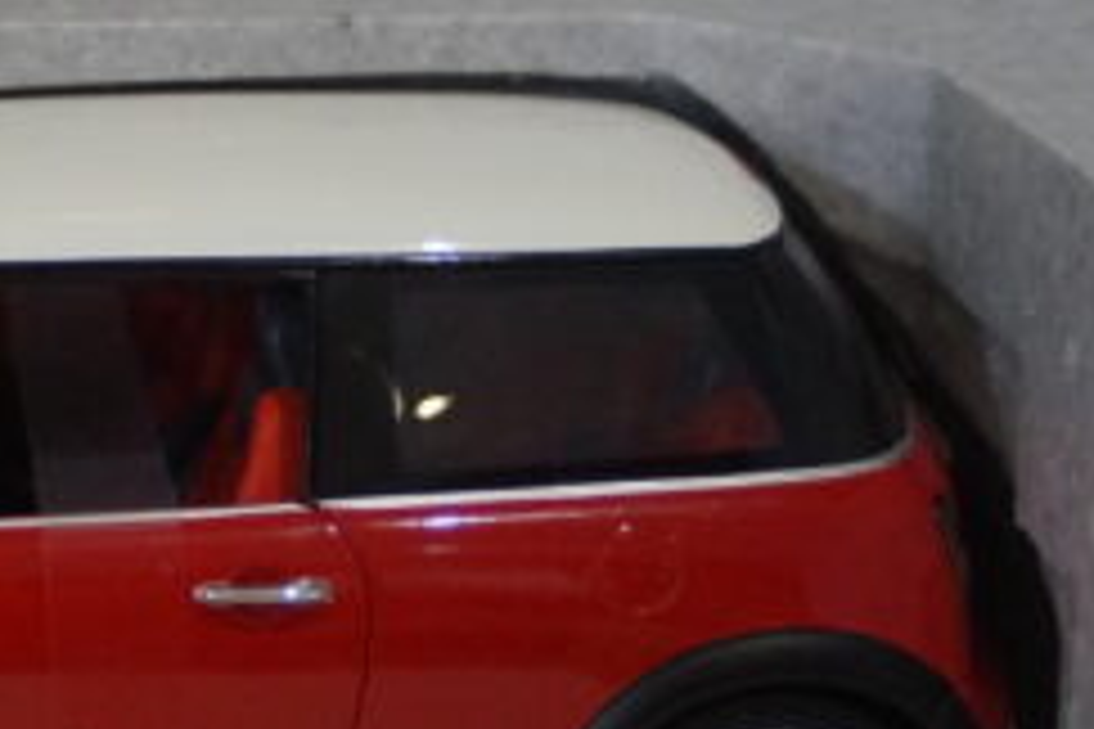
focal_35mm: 111
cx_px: -27
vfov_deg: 12.3
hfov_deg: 17.9
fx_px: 3373
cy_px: 459
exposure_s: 1/160
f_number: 4
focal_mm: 30
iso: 2500
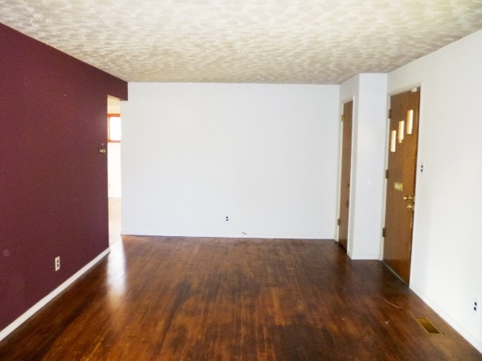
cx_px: 241
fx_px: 404
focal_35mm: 29
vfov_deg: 48.2
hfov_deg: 61.7
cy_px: 180
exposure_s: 1/30
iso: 250
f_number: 3.3
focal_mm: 5.2
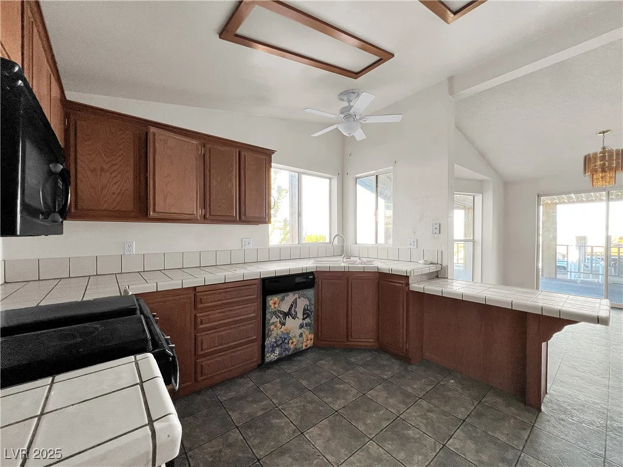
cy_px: 234
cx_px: 312
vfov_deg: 89.9
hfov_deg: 106.2
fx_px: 234
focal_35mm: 13
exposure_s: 1/99
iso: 80
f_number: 1.8
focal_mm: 1.57
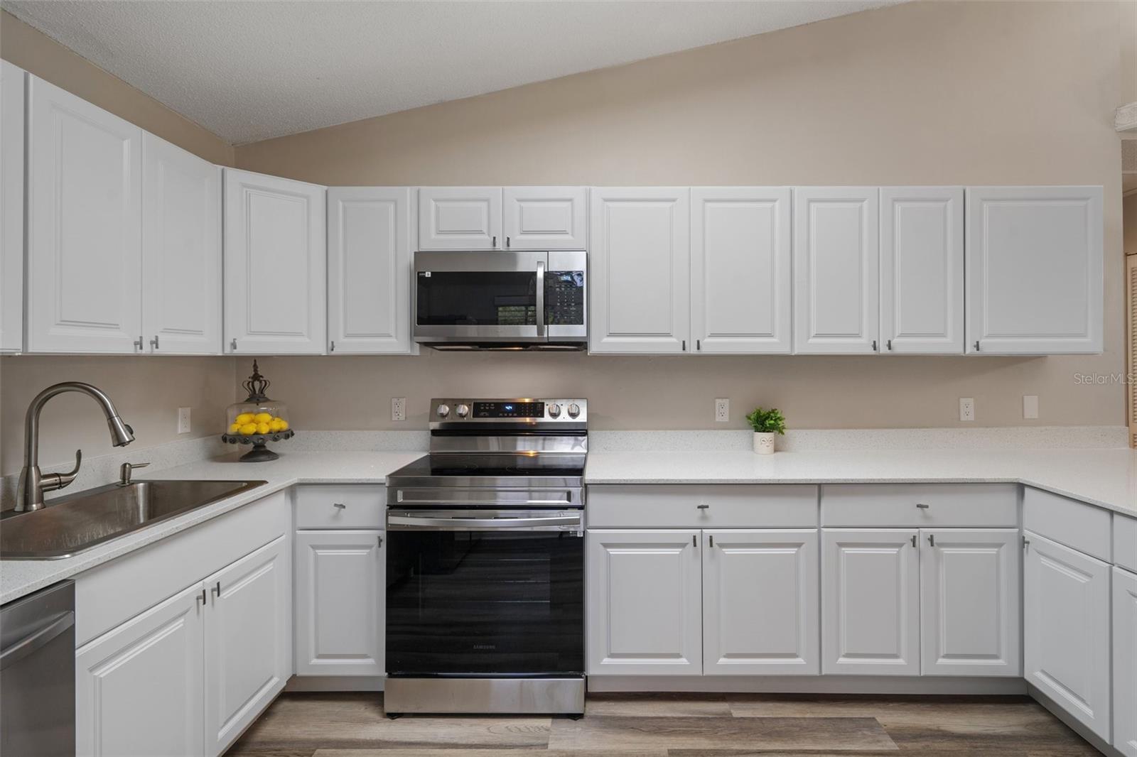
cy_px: 378
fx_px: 537
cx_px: 568
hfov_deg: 93.3
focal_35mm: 17
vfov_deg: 70.4
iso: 320
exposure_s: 1/1.67
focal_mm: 17
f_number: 8
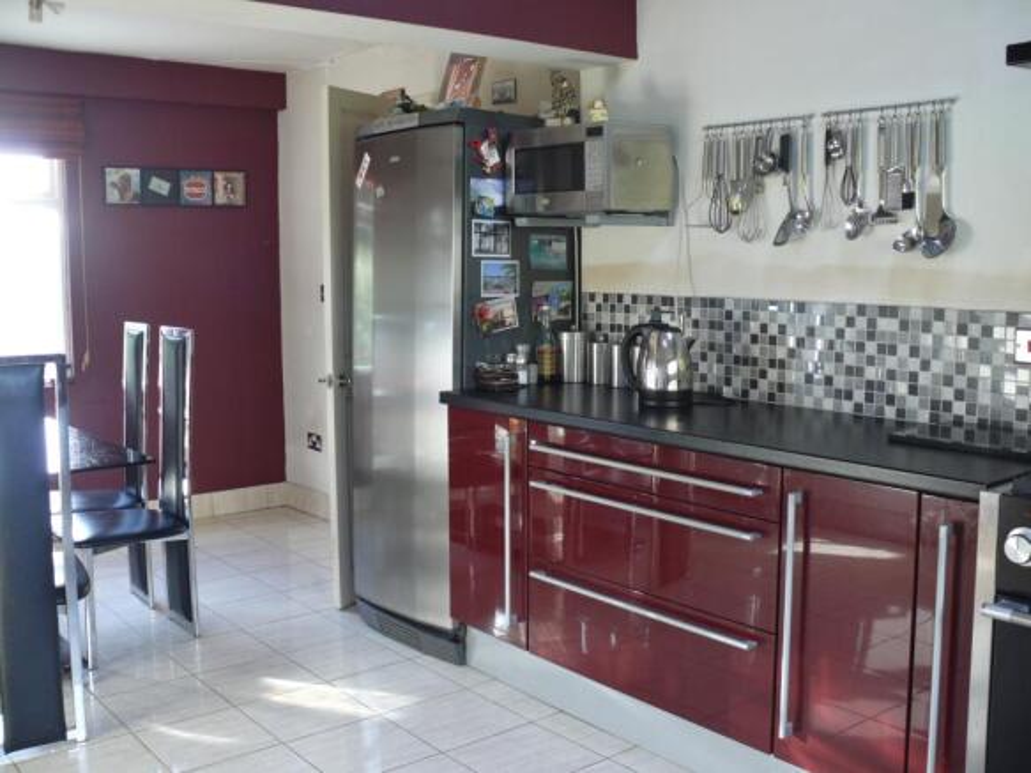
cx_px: 516
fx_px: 1042
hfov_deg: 52.6
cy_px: 386
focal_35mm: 35
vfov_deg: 40.7
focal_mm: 7.5
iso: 200
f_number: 2.8
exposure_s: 1/30
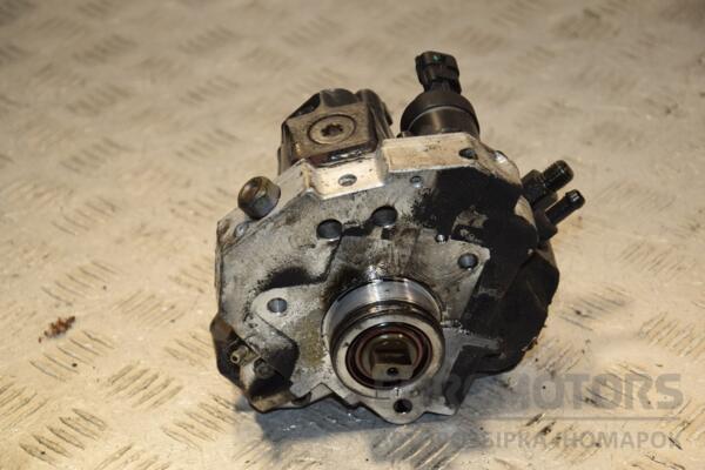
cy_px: 235
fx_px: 2203
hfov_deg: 18.2
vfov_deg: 12.2
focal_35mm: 112
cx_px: 352
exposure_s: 1/200
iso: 800
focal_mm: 75
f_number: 6.3
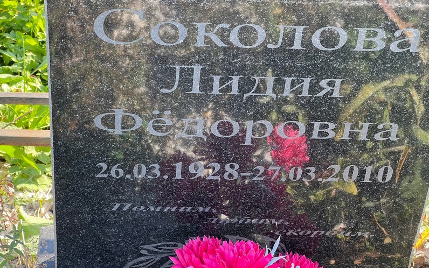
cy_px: 114
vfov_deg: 15.9
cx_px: 214
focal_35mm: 82
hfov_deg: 25.2
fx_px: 959
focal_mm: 9
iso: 64
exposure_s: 1/99
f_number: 2.8
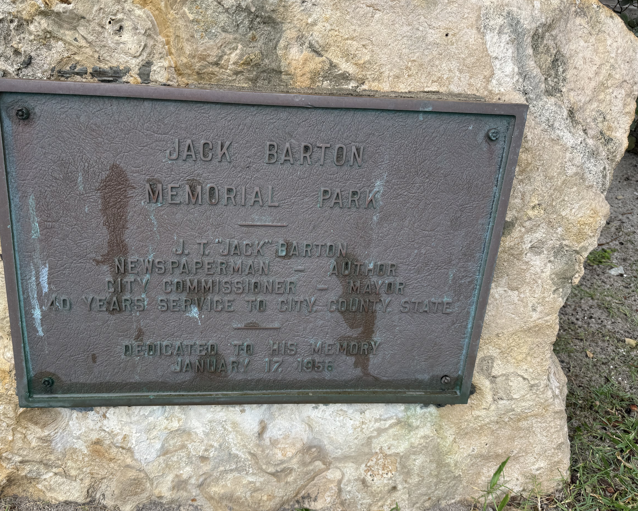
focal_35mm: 29
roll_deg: -4.9
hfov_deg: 60.0
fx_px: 548
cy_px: 275
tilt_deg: -34.4
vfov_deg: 49.9
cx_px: 261
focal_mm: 6.76
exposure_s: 1/966
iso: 80
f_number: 1.78
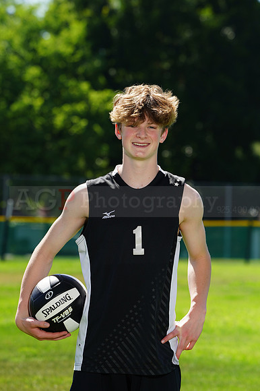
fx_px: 2874
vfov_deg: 7.8
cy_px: 196
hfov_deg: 5.2
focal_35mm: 265
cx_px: 130
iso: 200
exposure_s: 1/200
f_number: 10
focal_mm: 265
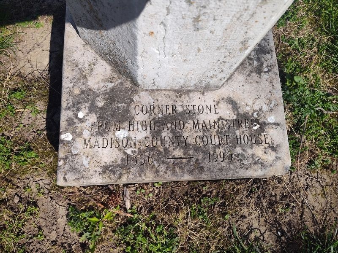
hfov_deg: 73.9
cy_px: 126
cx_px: 169
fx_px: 225
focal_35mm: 23
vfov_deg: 58.9
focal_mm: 5.56
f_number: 1.8
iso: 100
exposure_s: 1/1623
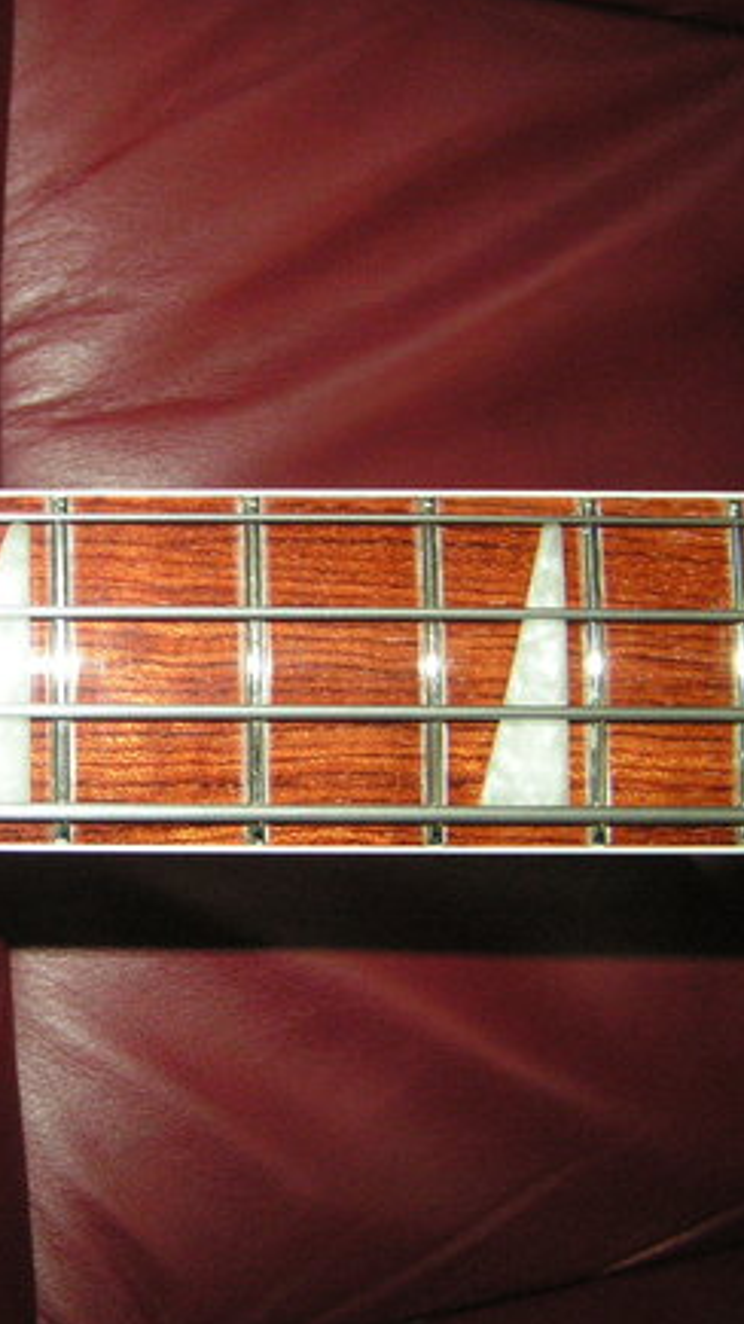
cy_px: 662
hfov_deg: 21.1
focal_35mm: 56
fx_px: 1965
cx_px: 133
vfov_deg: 37.2
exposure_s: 1/40
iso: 200
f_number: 2.8
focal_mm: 6.3
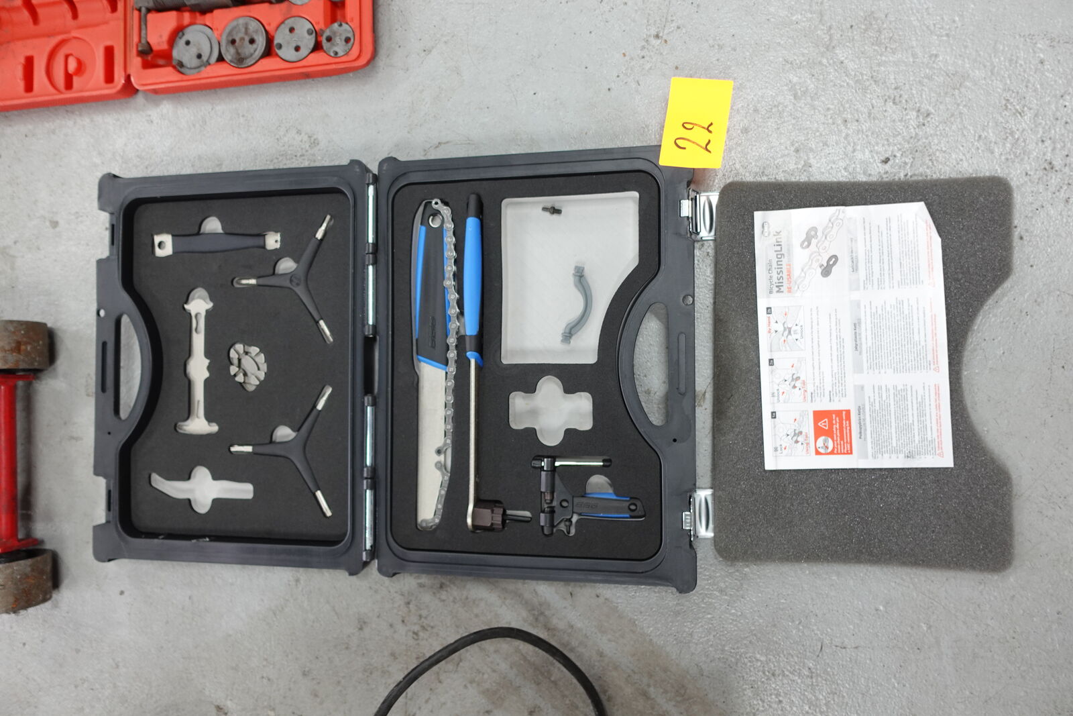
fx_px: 715
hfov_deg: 73.7
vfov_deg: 53.1
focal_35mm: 24
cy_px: 358
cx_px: 536
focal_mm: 9.4
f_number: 1.8
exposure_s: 1/30
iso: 250
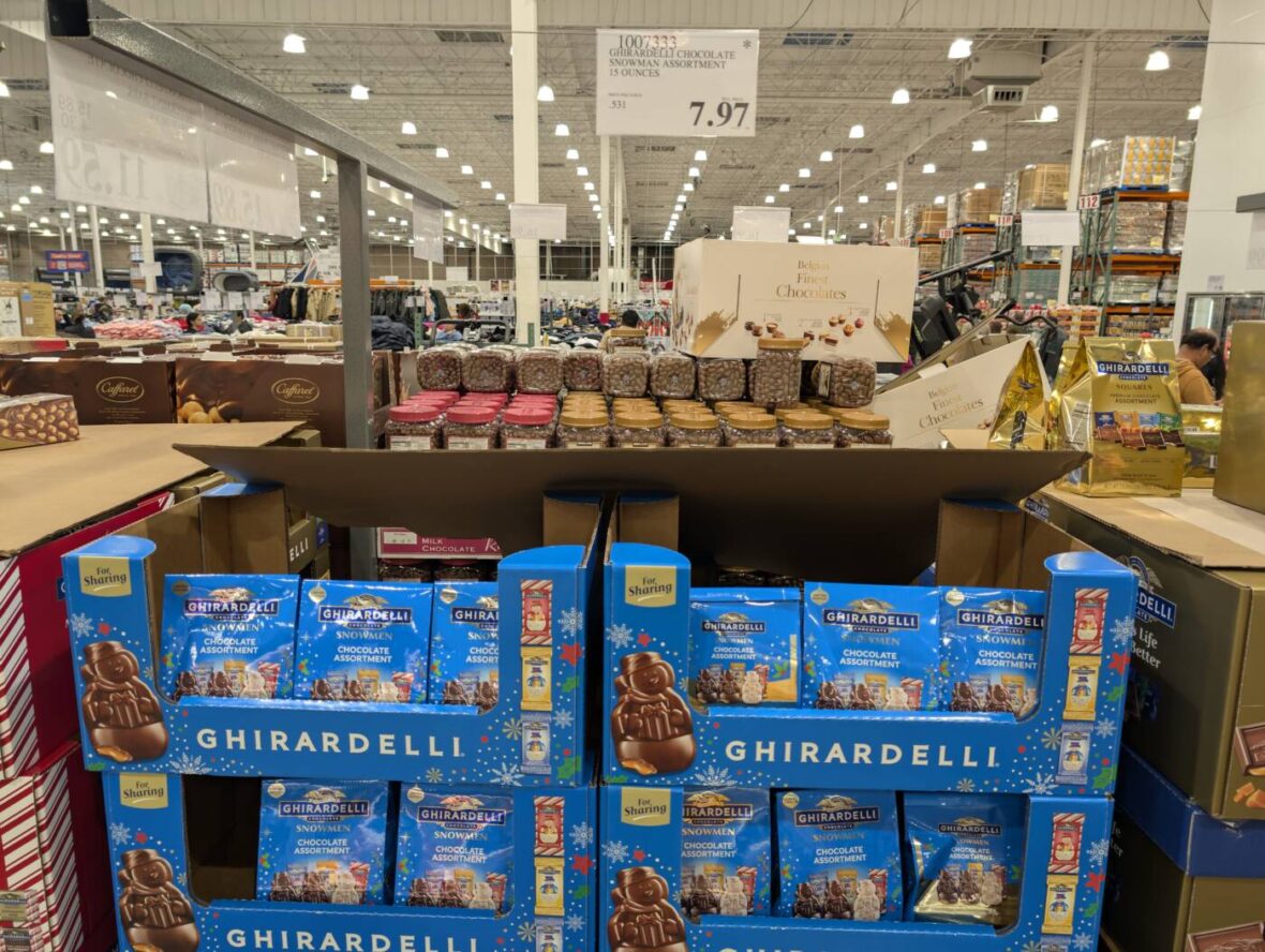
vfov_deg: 56.9
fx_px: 878
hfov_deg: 71.5
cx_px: 632
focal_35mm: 24
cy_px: 476
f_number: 1.68
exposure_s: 1/23.7
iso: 22
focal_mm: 6.9
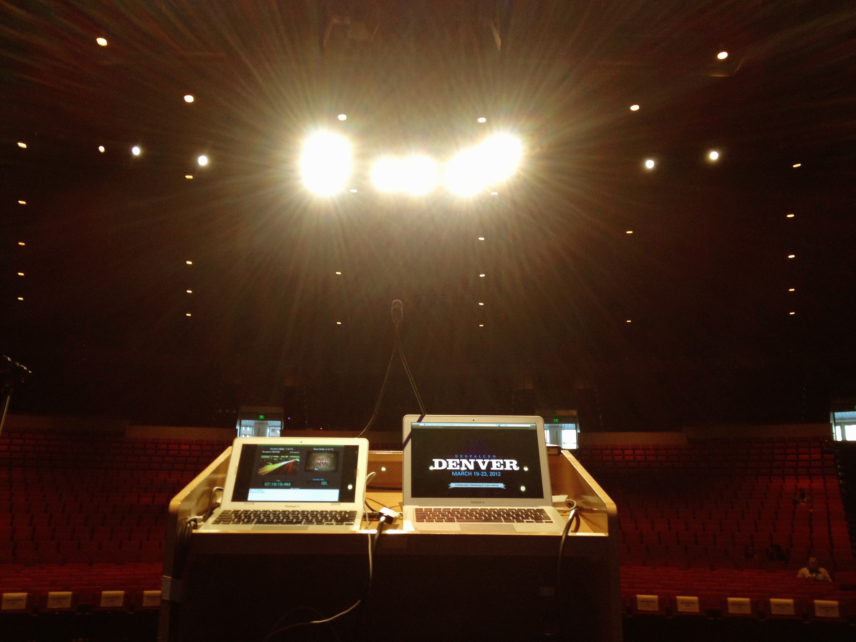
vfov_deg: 40.7
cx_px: 428
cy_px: 321
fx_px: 865
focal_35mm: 35
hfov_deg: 52.6
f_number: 2.4
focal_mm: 4.28
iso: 125
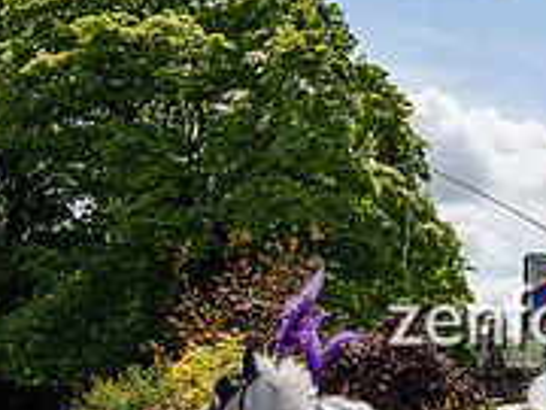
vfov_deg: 12.3
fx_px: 1877
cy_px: 404
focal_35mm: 119
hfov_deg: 15.5
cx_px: 775
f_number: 3.5
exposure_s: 1/4000
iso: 200
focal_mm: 28
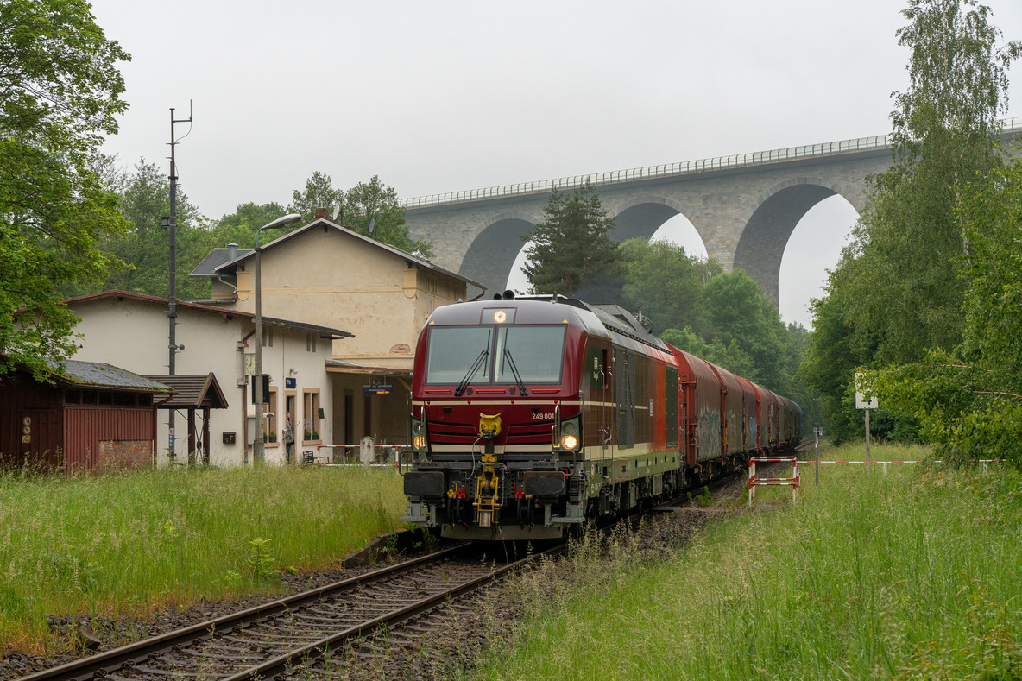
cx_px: 476
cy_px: 358
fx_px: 1873
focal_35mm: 66
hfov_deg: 30.5
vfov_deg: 20.6
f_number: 7.1
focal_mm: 61.6
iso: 640
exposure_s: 1/640
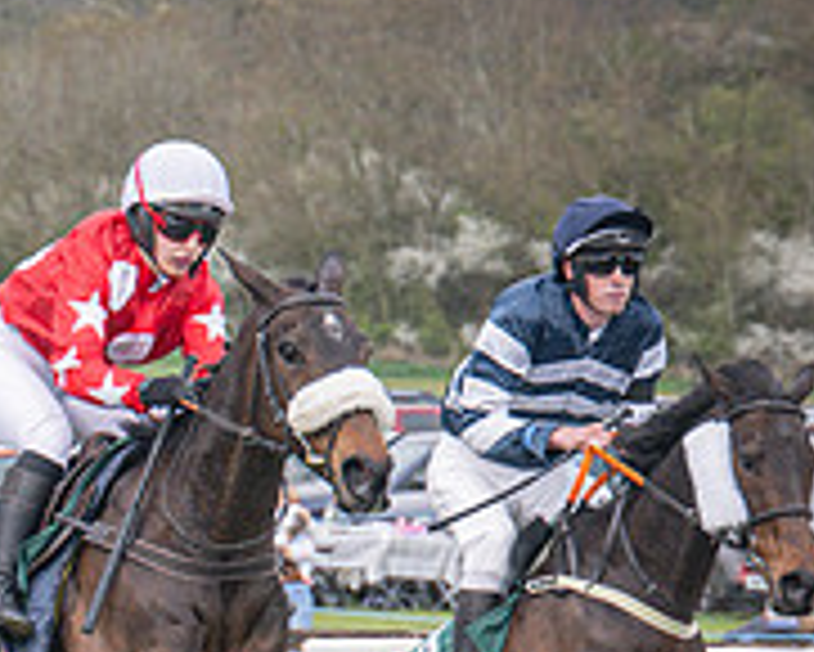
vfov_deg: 2.7
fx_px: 13764
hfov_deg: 3.4
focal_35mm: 571
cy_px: 717
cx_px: -77
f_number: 5
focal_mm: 110
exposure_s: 1/800
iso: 400
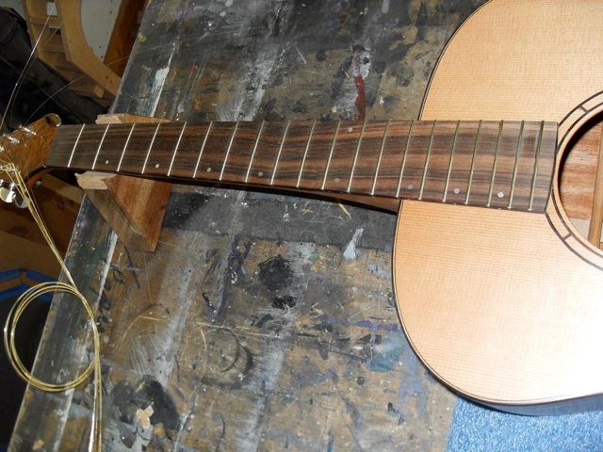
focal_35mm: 35
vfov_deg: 40.7
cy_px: 226
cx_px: 302
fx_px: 610
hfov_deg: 52.6
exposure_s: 1/45
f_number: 2.8
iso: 100
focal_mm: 6.3
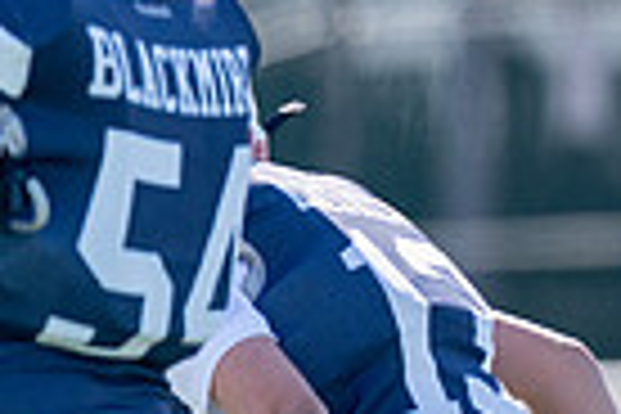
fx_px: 18939
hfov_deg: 1.9
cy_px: 457
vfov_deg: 1.3
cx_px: -702
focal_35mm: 1098
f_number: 2.8
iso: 320
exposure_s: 1/4000
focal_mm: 200
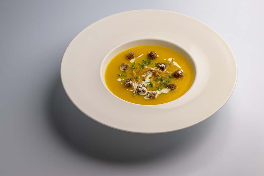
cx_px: 132
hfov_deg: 23.9
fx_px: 623
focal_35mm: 85
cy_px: 88
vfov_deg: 16.1
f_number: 8.5
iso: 80
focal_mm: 85
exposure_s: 1/200
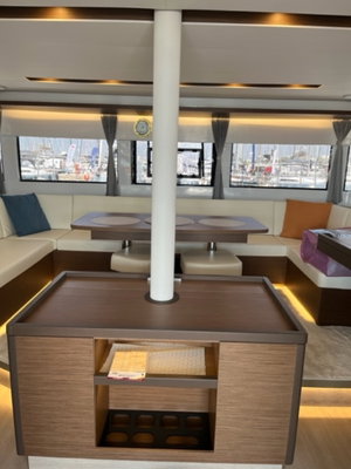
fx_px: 352
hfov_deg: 53.1
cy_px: 234
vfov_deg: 67.3
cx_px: 176
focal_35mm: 26
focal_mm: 5.1
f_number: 1.6
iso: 50
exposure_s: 1/121
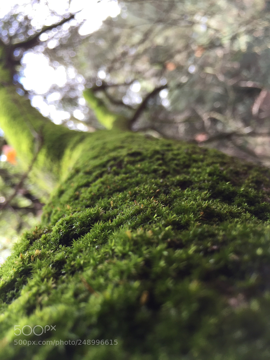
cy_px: 180
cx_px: 135
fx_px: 302
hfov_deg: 48.2
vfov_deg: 61.7
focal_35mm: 29
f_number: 2.2
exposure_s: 1/120
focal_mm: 4.15
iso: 50
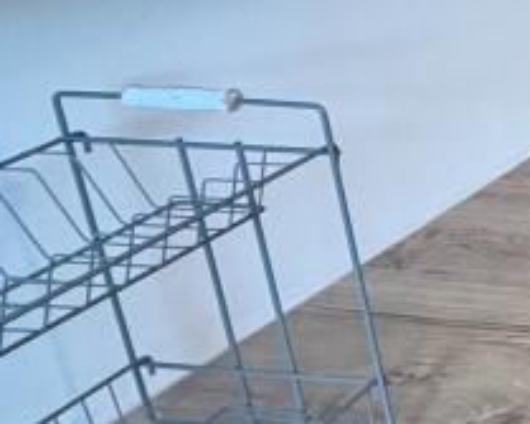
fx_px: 1050
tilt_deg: -16.7
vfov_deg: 22.0
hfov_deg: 18.2
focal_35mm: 67
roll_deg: -0.3
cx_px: 1075
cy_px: 0
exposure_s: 1/50
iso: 250
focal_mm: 2.22
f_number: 2.2
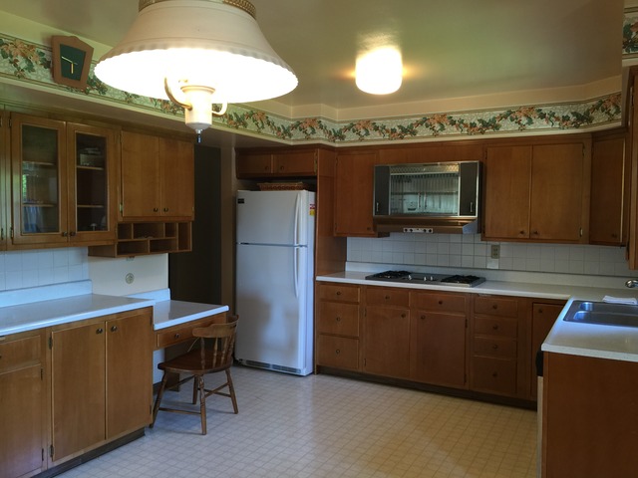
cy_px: 239
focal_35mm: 29
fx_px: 534
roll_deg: -0.5
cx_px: 319
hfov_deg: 61.7
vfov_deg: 48.2
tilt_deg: -3.2
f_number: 2.2
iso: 40
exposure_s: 1/15
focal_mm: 4.15
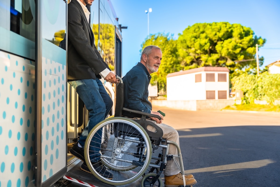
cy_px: 94
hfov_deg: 43.3
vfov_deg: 29.6
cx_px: 140
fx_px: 353
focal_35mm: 45
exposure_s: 1/800
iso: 160
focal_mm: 45.4
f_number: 2.8
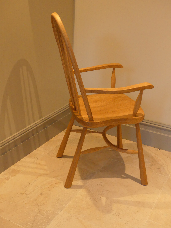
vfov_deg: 42.1
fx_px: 296
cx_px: 86
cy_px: 114
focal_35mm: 45
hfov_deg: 32.2
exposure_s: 1/80
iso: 800
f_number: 2.8
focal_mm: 8.1
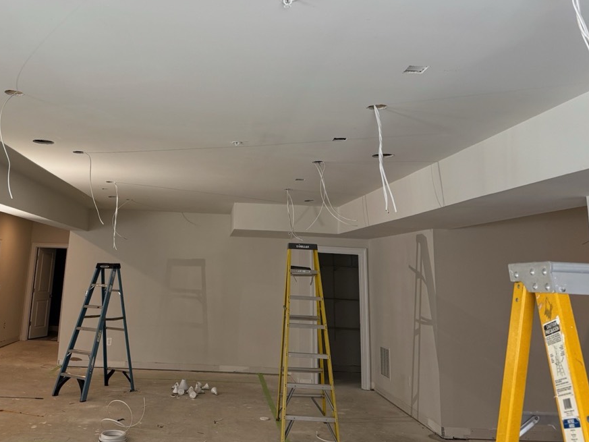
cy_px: 142
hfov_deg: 54.3
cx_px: 201
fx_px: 562
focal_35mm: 33
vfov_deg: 42.3
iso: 160
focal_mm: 6.76
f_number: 1.78
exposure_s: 1/120
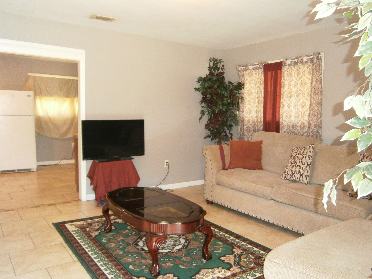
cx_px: 194
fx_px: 301
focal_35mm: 28
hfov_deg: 63.4
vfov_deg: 49.7
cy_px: 149
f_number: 2.8
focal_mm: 4.7
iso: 320
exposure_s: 1/30
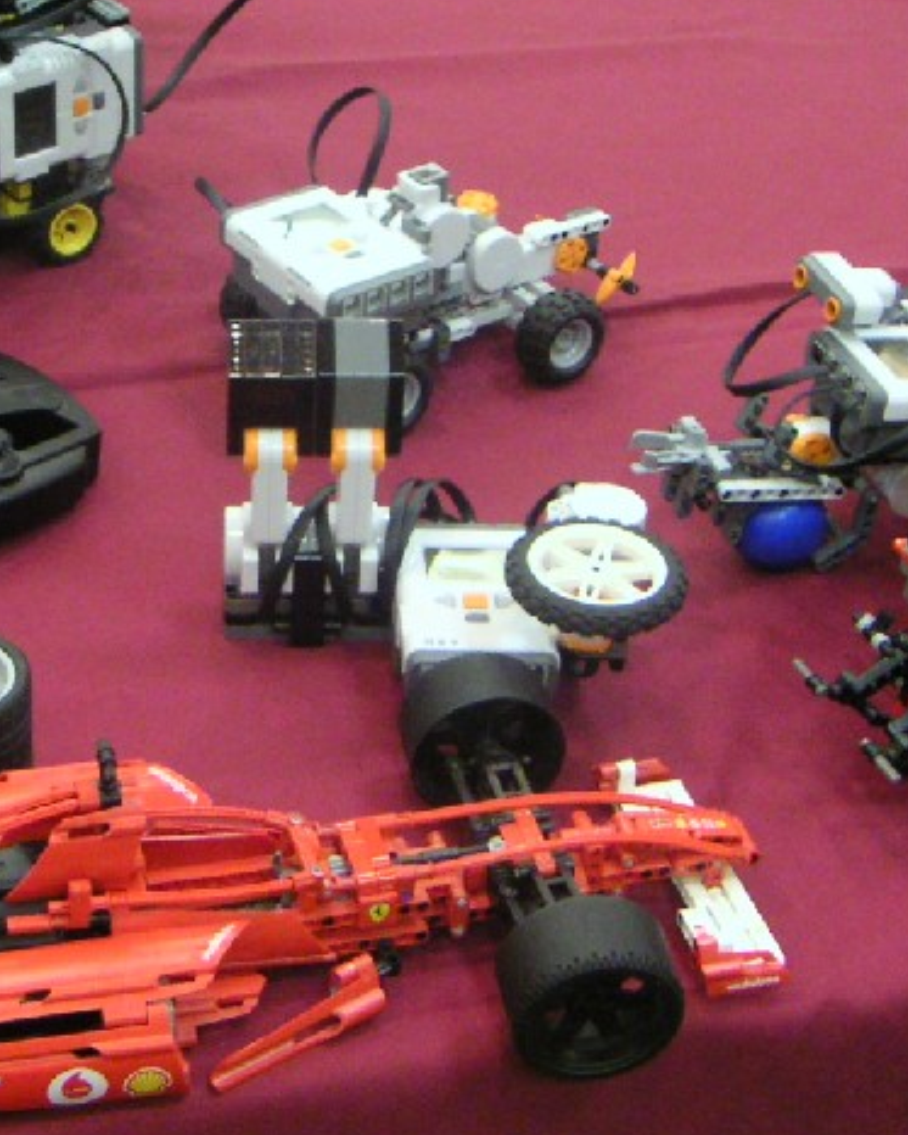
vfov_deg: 28.3
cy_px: 536
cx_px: 185
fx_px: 2250
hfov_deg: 22.5
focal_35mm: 67
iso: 400
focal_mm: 5.3
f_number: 2.9
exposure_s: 1/15
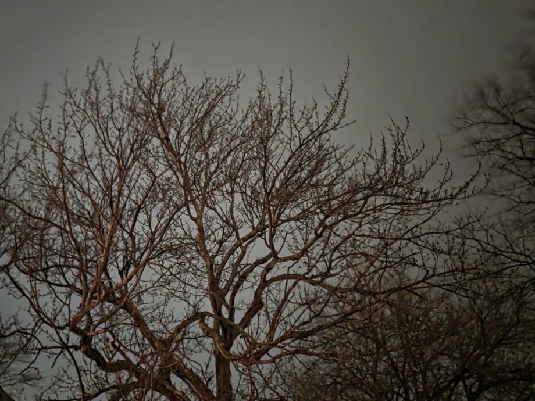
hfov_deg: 59.1
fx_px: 464
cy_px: 205
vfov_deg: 46.8
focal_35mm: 30
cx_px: 197
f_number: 1.7
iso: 5000
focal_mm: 6.3
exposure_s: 1/4
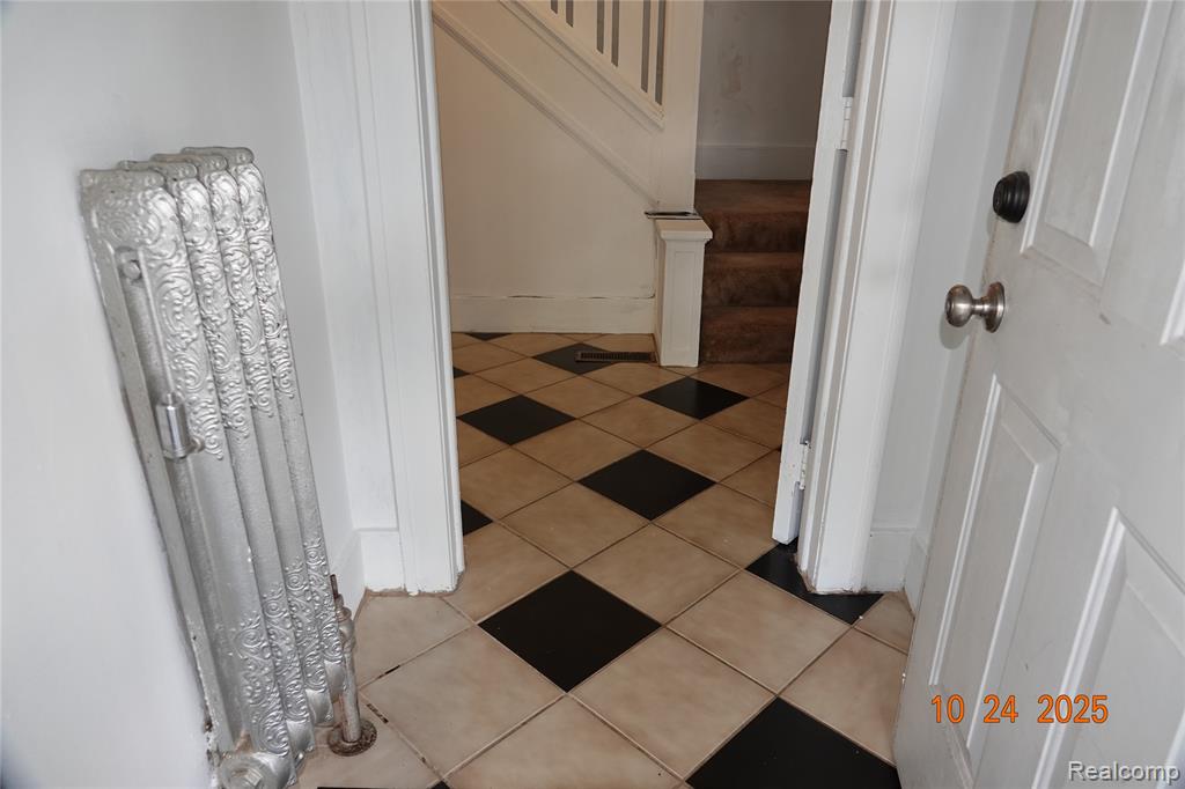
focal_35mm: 24
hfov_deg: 73.8
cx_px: 592
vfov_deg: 53.1
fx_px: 790
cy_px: 394
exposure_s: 1/30
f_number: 2.4
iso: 200
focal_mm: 8.8
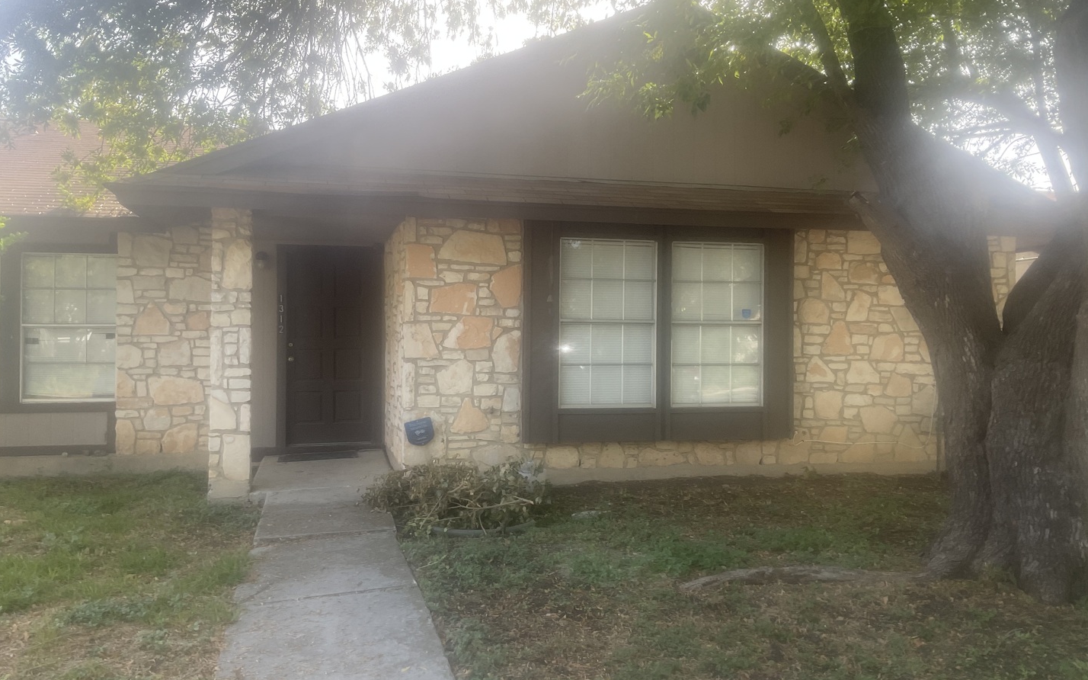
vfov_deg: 40.6
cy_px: 337
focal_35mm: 31
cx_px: 546
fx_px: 919
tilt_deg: +1.3
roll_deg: +0.1
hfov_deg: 61.2
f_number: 1.8
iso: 16
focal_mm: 3
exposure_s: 1/156
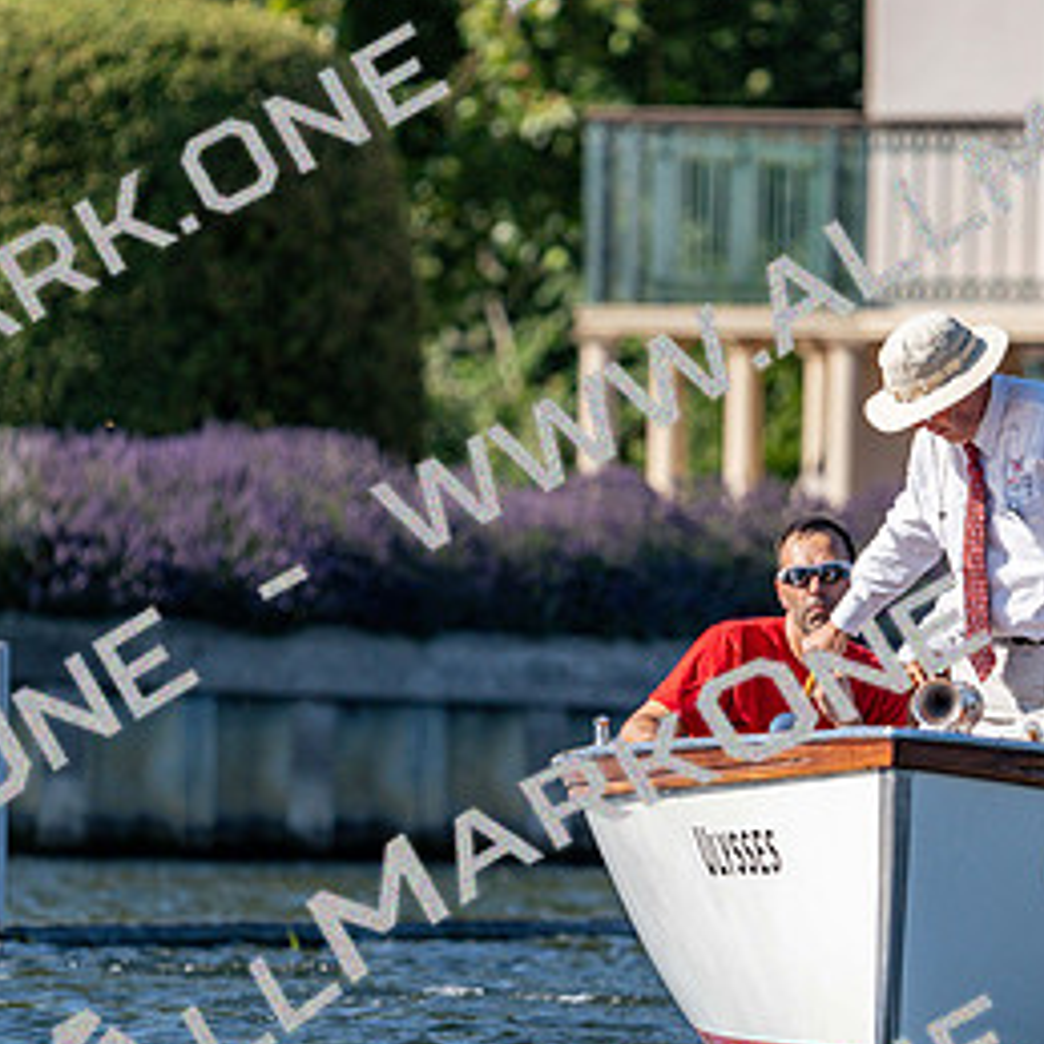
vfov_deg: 2.2
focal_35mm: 789
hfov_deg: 2.2
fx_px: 26922
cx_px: 871
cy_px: 562
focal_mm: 415
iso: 250
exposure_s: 1/1600
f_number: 6.3
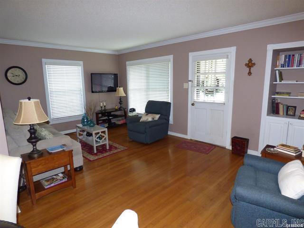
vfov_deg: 66.0
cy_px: 114
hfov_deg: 81.7
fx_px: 176
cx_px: 152
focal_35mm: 20
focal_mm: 3.58
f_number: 2.8
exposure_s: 1/60
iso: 500
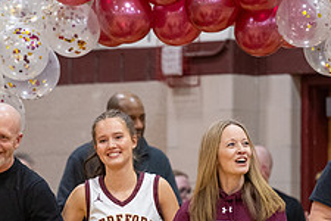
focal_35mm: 443
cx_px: 104
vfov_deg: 3.1
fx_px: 4073
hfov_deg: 4.7
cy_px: 277
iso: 2800
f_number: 2.8
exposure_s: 1/400
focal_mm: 155
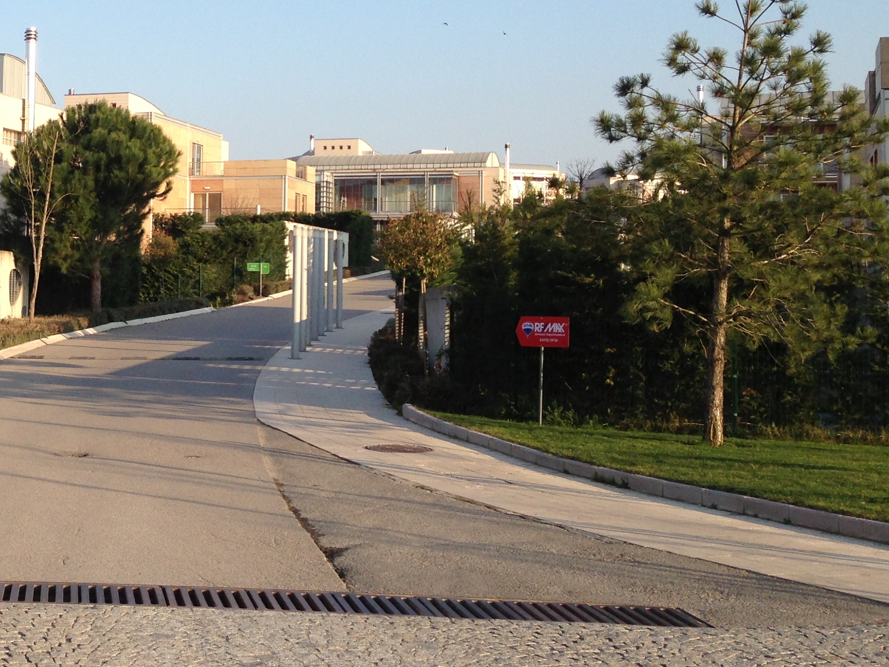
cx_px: 36
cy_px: 166
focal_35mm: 64
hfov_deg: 28.7
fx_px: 1644
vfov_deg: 22.7
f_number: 2.4
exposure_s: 1/809
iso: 50
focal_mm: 4.13
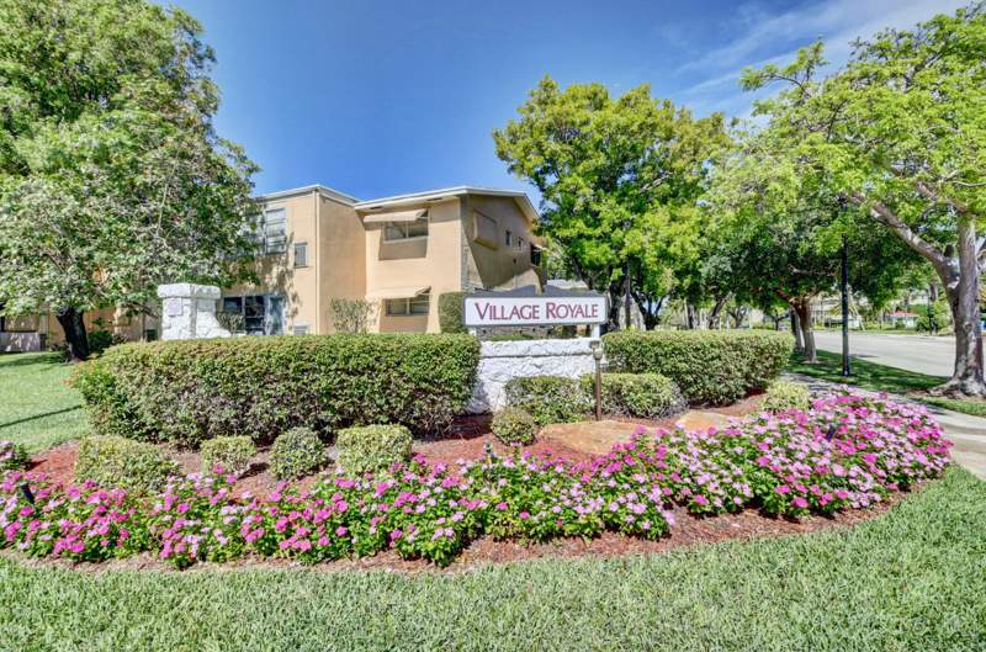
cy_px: 326
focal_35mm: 16
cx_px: 493
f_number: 8
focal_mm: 10.5
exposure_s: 1/2000
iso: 640
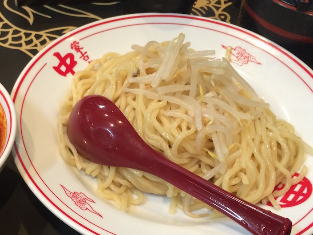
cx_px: 74
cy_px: 143
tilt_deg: -51.4
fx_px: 461
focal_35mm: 51
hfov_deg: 36.5
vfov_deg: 28.5
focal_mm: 4.15
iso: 160
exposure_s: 1/33
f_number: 2.2
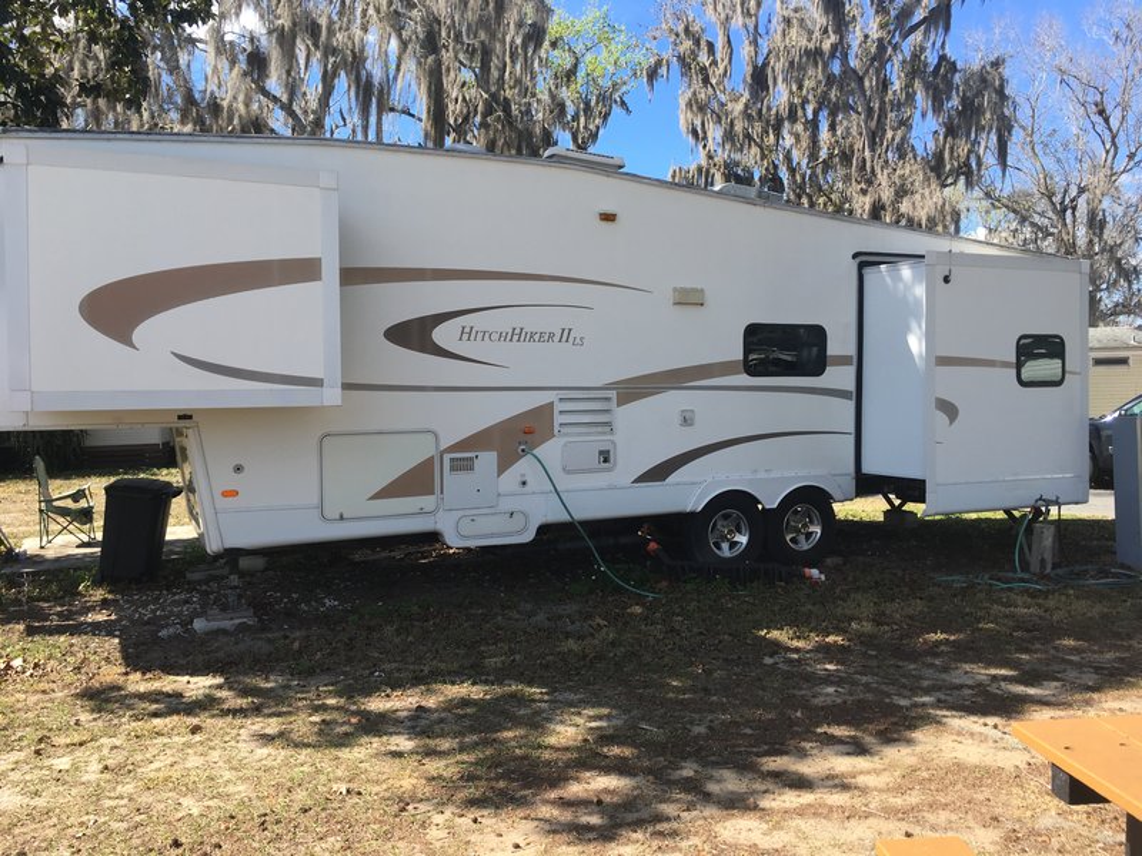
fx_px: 957
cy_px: 428
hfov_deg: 61.7
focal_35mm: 29
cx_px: 571
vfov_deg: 48.2
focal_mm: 4.15
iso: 25
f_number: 2.2
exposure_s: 1/615
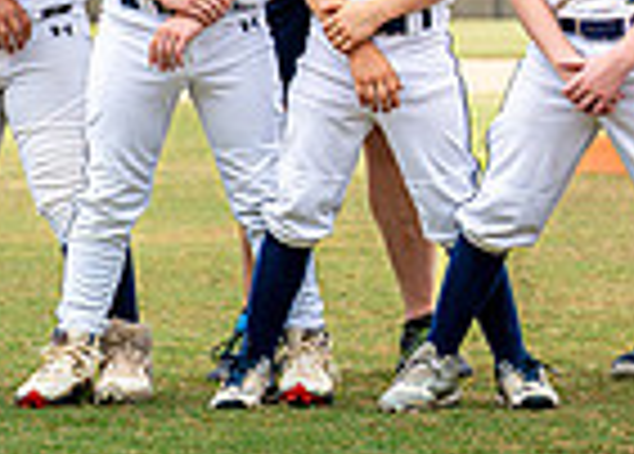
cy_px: -36
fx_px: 3947
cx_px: 767
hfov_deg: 9.1
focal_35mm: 219
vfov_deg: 6.6
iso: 160
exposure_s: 1/500
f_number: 2.5
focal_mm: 50
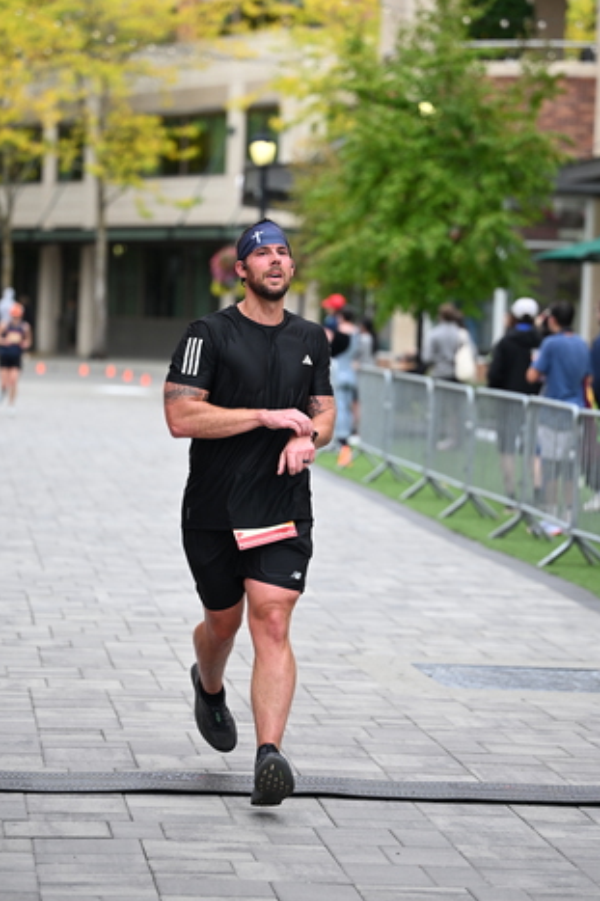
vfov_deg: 17.2
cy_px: 386
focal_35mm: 119
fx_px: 2977
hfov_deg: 11.5
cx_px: 317
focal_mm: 101
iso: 640
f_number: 2.8
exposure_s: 1/2000
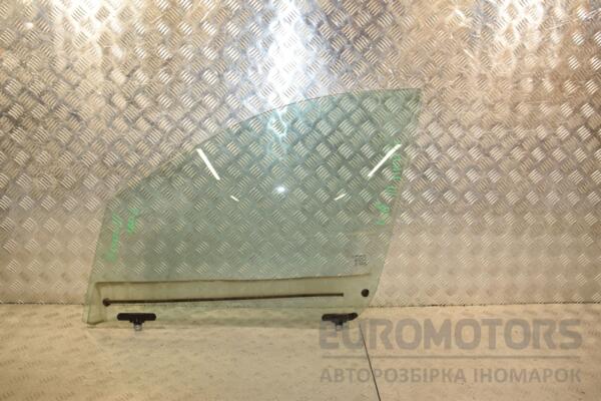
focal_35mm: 32
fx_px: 526
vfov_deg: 41.7
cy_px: 200
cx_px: 300
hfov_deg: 59.5
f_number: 6.3
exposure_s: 1/200
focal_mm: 21
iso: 800
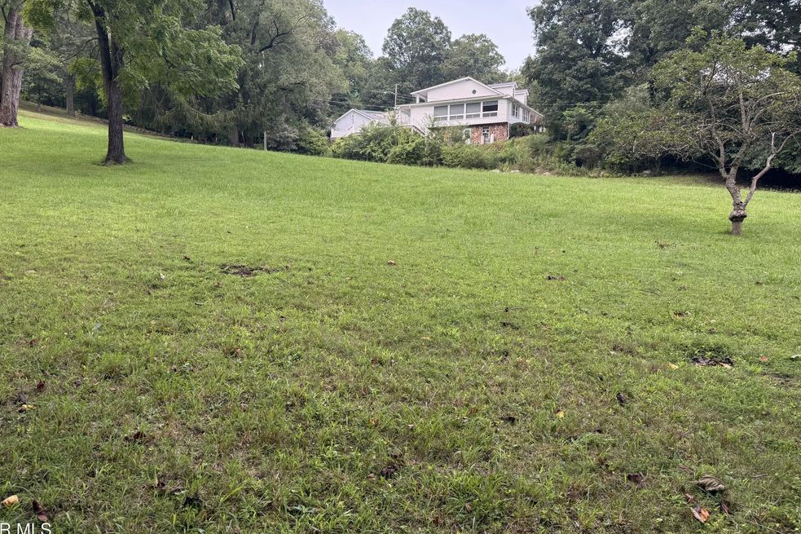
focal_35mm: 26
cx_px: 392
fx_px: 578
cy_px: 245
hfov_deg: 69.4
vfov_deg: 49.5
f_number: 1.78
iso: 100
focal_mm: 6.76
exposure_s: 1/240
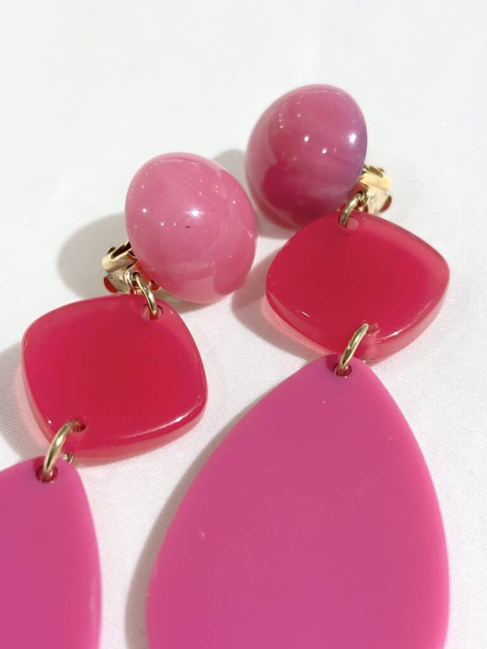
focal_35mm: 52
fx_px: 975
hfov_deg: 28.0
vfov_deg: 36.8
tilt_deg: -43.8
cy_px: 324
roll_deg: +6.0
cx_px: 244
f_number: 1.6
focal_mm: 5.96
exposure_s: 1/100
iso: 32
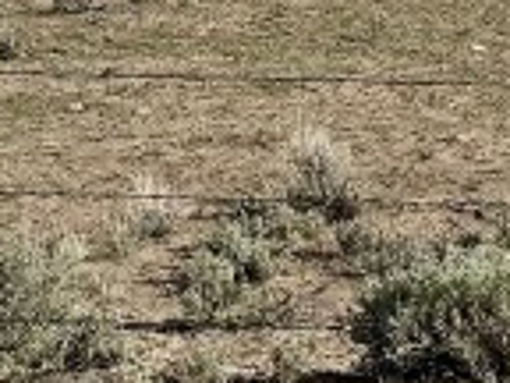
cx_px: 747
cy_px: -255
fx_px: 2519
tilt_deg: +1.2
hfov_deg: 11.1
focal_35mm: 171
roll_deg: +0.7
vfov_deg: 8.4
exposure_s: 1/6173
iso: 80
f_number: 1.78
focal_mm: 6.76
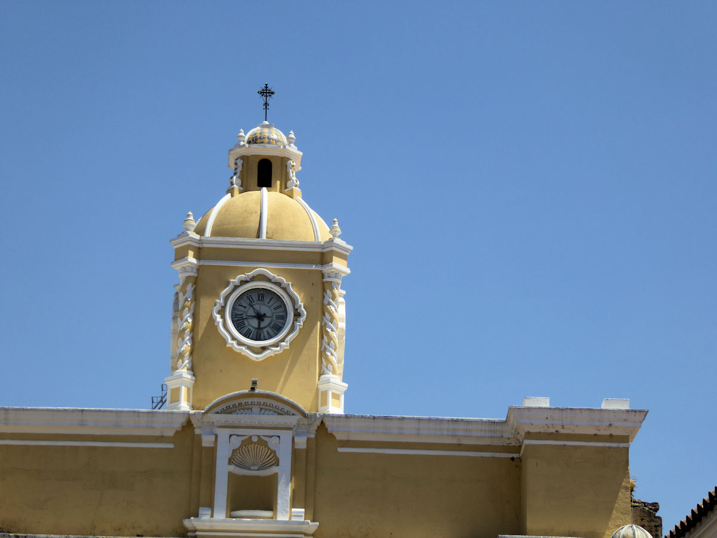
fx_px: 1864
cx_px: 358
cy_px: 269
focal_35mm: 90
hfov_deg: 21.8
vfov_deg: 16.4
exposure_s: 1/640
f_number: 4.9
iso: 100
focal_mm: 16.1
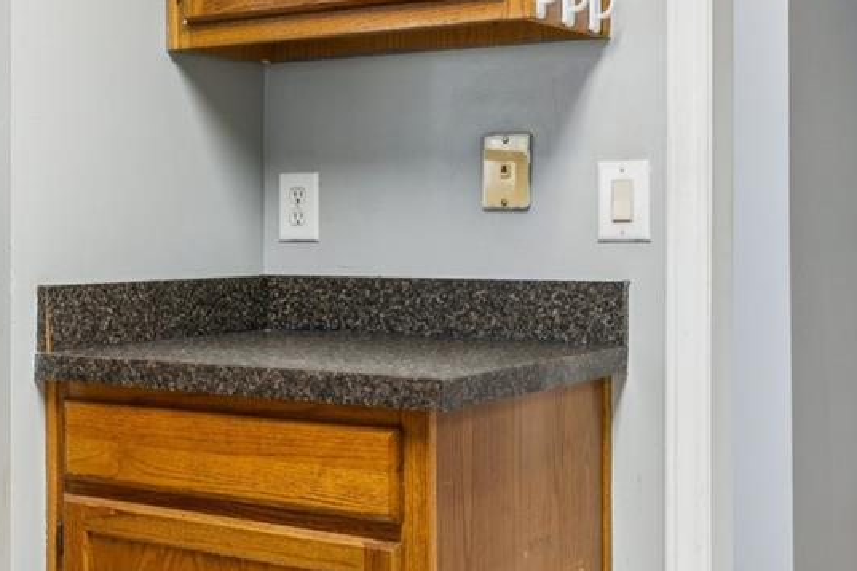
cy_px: 205
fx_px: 1534
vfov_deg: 21.0
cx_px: -22
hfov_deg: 29.0
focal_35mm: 64
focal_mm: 16.9
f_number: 13
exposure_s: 1
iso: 100
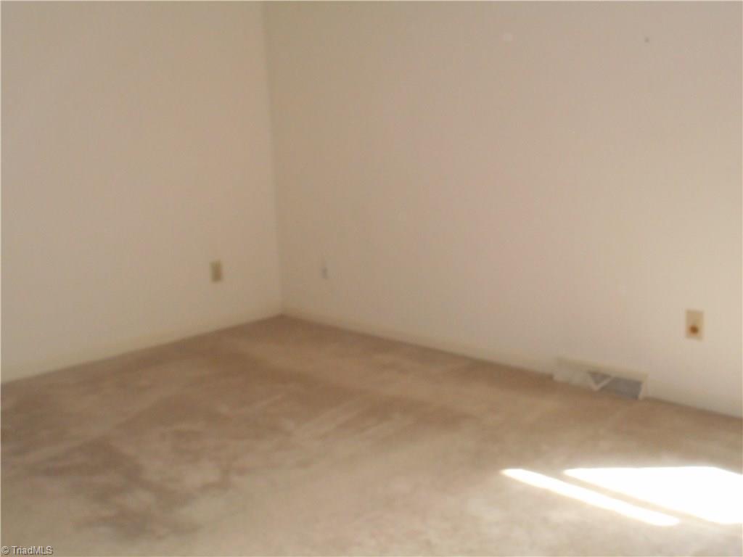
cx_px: 372
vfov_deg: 32.9
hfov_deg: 42.9
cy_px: 278
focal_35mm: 44
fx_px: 944
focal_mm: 7.9
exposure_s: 1/30
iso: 640
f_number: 4.7
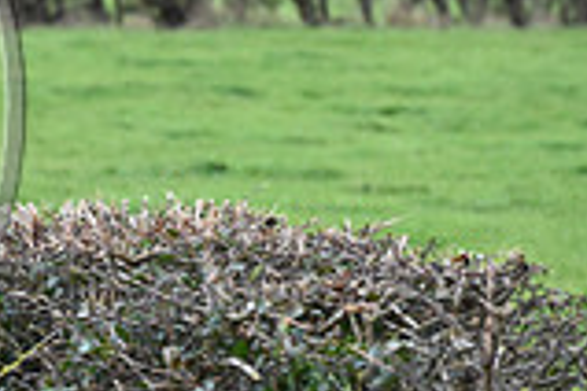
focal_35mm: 638
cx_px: -399
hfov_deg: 3.2
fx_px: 10402
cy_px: 55
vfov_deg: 2.2
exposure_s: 1/1250
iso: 3200
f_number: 5.6
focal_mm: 175
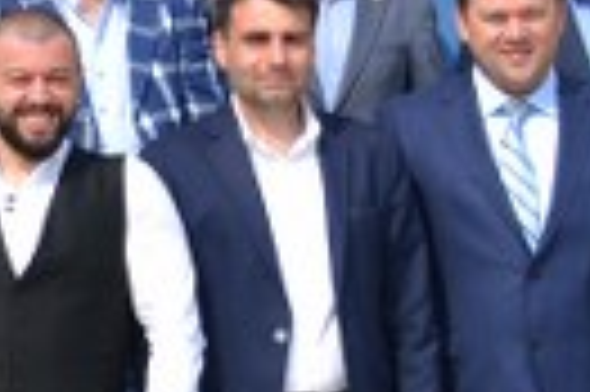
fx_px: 2701
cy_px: 182
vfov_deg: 8.3
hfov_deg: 11.3
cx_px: -585
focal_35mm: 165
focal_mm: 18
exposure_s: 1/250
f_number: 8
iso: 100
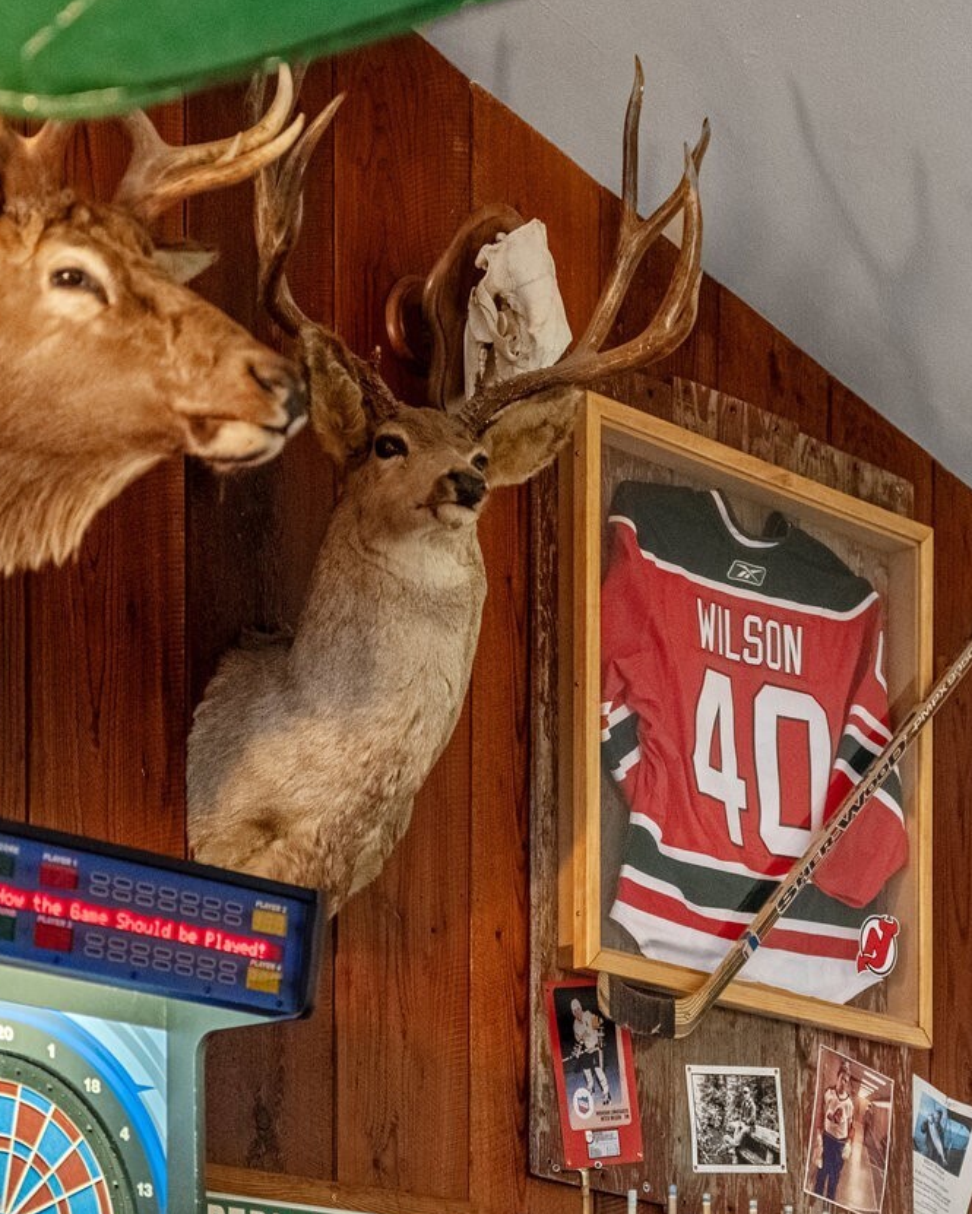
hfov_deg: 14.9
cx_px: 797
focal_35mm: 103
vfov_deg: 18.6
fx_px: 3703
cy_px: 608
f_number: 2.3
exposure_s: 1/60
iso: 4000
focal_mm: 57
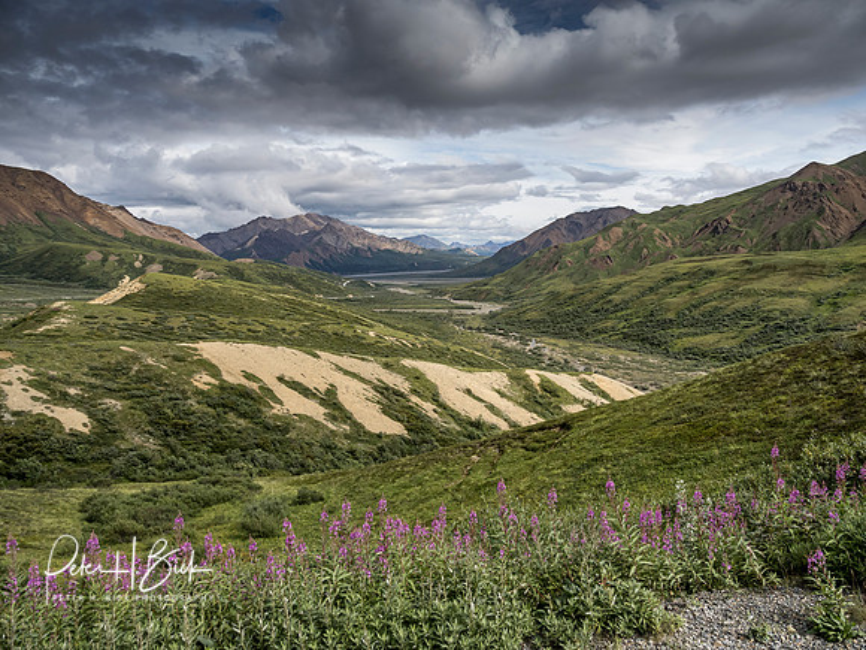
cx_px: 433
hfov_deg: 71.6
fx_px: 600
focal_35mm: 24
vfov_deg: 56.8
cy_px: 325
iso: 500
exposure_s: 1/1250
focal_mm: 12
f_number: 5.6
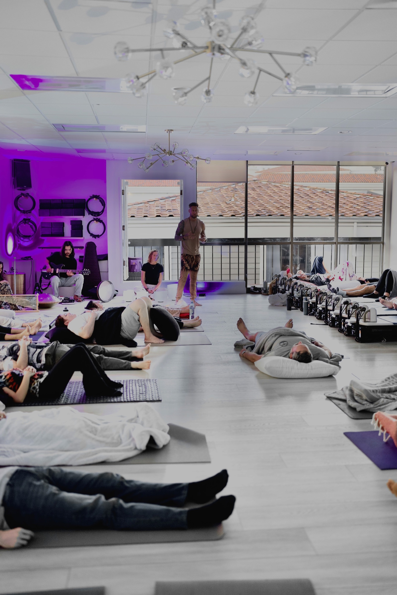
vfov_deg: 54.4
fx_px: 578
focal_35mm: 35
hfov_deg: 37.9
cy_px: 298
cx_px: 198
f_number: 1.6
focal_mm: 35
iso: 200
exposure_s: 1/60
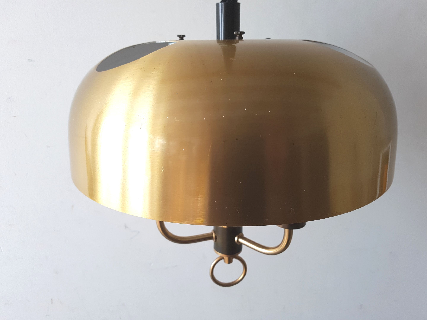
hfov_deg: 67.3
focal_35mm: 26
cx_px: 214
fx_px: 321
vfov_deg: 53.1
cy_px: 160
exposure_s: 1/100
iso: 80
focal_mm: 4.2
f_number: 1.7
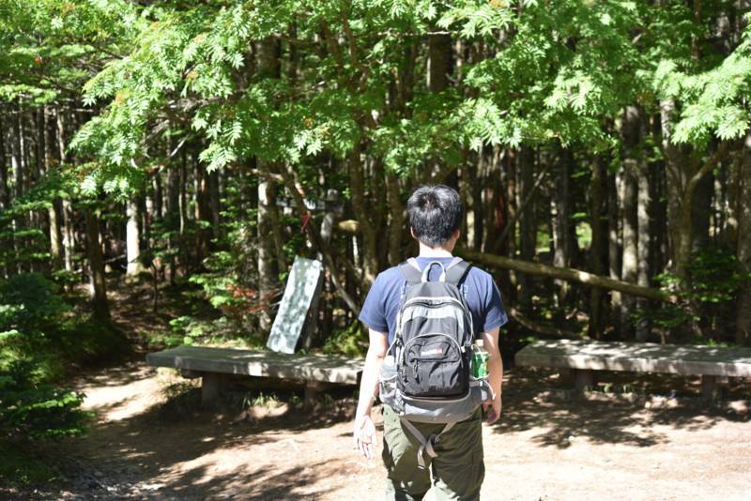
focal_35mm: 60
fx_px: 1252
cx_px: 376
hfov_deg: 33.4
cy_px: 250
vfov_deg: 22.6
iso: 250
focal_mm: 60
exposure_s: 1/320
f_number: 5
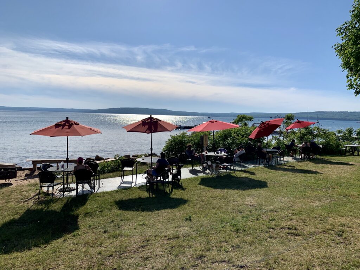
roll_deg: -1.7
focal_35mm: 26
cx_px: 180
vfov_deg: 53.1
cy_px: 135
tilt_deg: -3.4
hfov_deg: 67.3
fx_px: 270
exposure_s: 1/6452
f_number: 1.8
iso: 25
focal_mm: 4.25
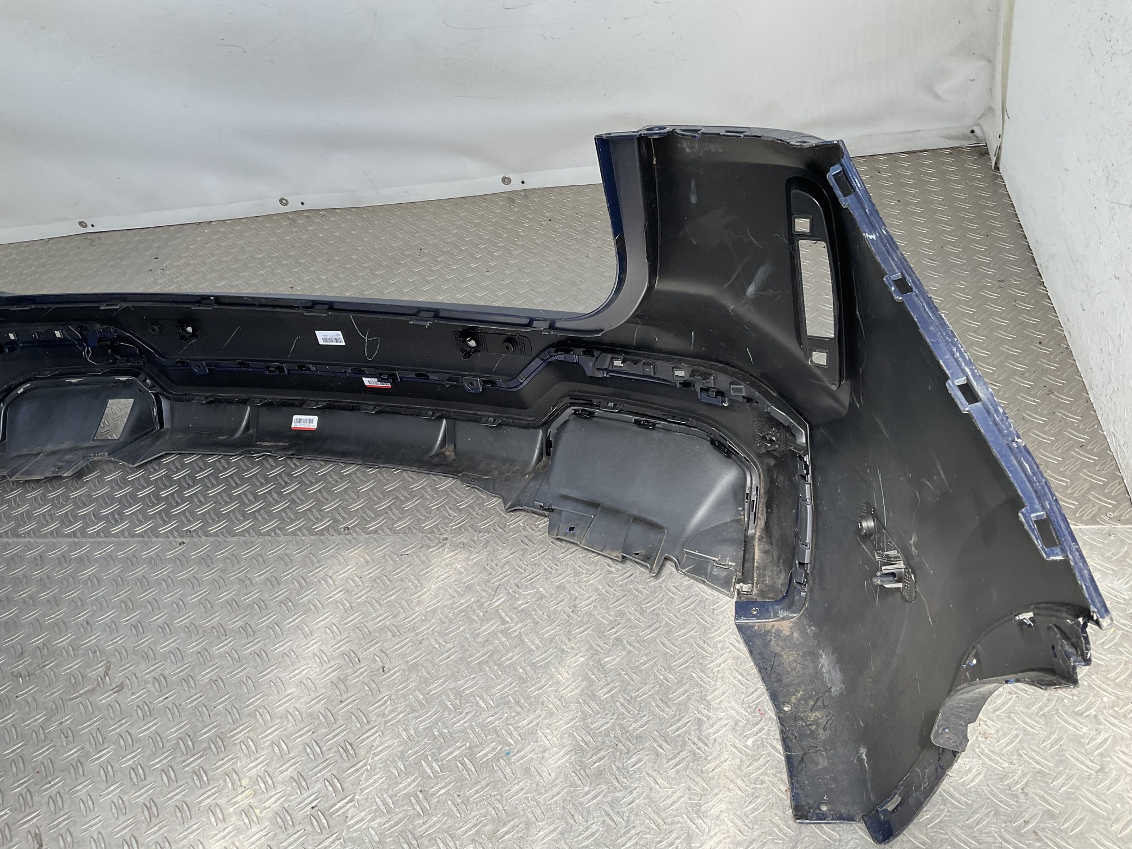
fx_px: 948
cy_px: 424
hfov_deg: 61.7
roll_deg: +10.8
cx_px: 566
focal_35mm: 29
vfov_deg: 48.2
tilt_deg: -37.7
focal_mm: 3
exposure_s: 1/233
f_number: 1.8
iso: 16
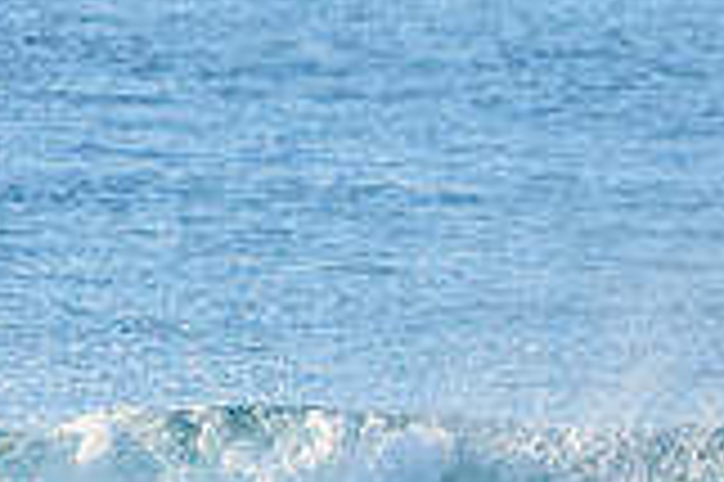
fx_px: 36263
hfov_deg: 1.1
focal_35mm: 1805
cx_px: 1277
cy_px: 543
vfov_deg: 0.8
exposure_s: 1/2000
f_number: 5.6
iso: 400
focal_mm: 500
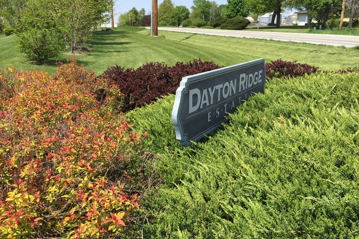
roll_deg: +1.2
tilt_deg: -13.8
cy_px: 112
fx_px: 329
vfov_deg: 40.0
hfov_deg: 57.1
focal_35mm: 33
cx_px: 163
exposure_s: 1/1464
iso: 32
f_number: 2.2
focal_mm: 4.15
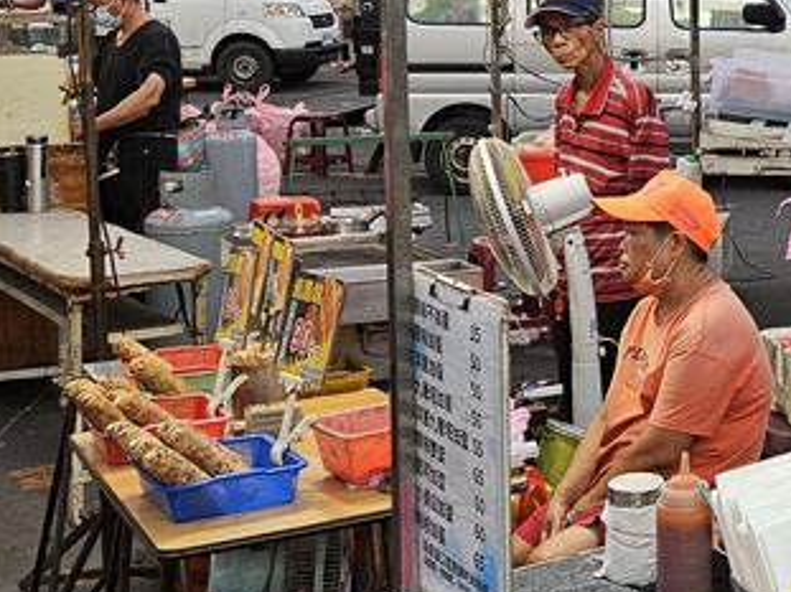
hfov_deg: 23.7
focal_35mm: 74
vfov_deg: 19.6
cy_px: 76
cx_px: 984
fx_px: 1690
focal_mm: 5.4
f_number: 1.8
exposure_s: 1/171
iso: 25
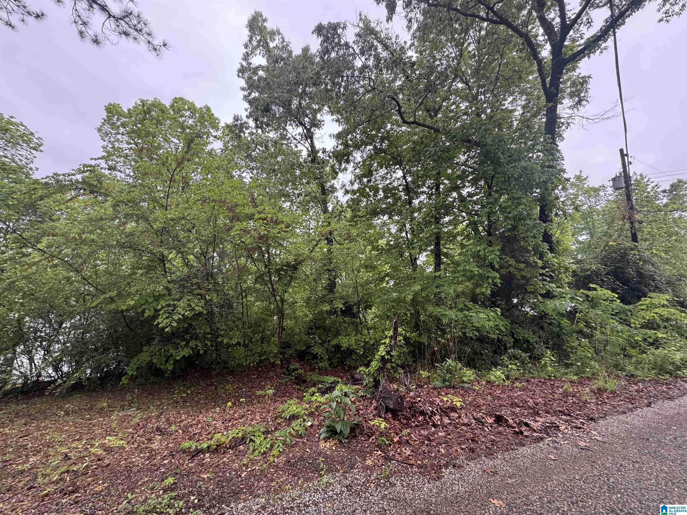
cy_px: 258
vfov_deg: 85.7
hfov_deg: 102.1
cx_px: 344
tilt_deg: +4.7
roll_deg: -4.1
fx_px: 278
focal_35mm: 14
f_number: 2.2
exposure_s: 1/99
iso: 100
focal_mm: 2.22
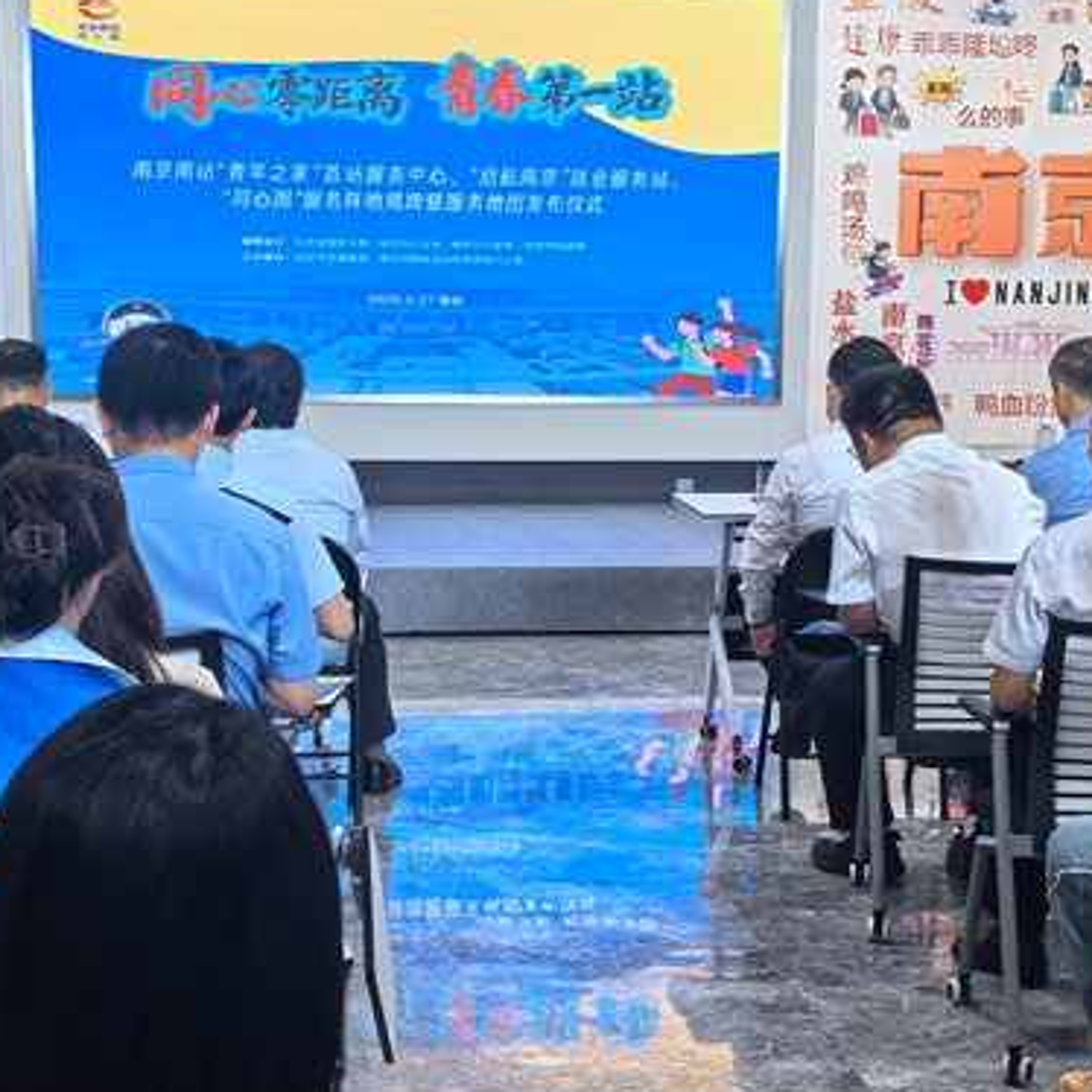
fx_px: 2498
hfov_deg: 24.6
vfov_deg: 24.6
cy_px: 698
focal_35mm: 70
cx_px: 616
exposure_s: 1/100
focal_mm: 5.75
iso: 125
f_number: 2
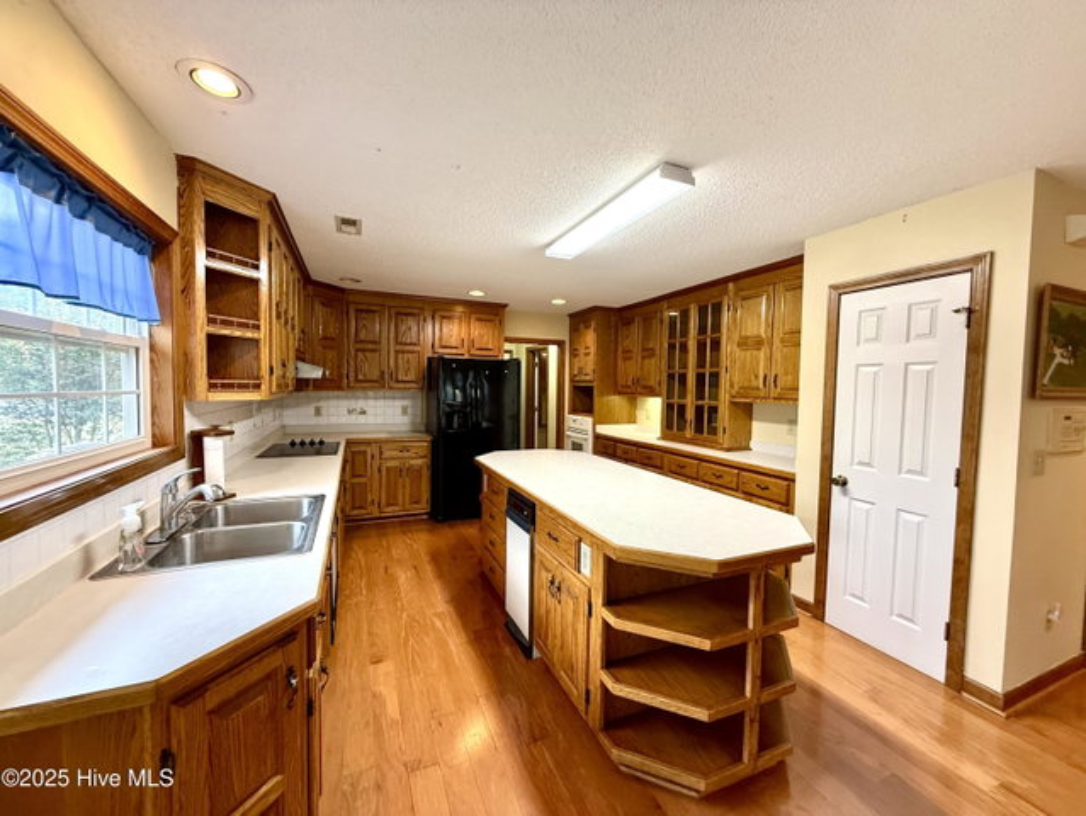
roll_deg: -1.2
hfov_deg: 102.0
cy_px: 408
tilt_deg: -3.7
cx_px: 543
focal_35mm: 14
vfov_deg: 85.7
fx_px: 439
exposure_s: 1/60
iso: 200
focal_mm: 2.22
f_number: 2.2
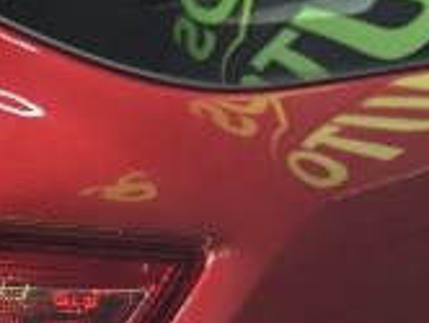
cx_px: -88
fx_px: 1489
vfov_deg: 12.3
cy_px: 274
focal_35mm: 120
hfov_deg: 15.8
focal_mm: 6.76
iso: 320
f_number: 1.78
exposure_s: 1/33
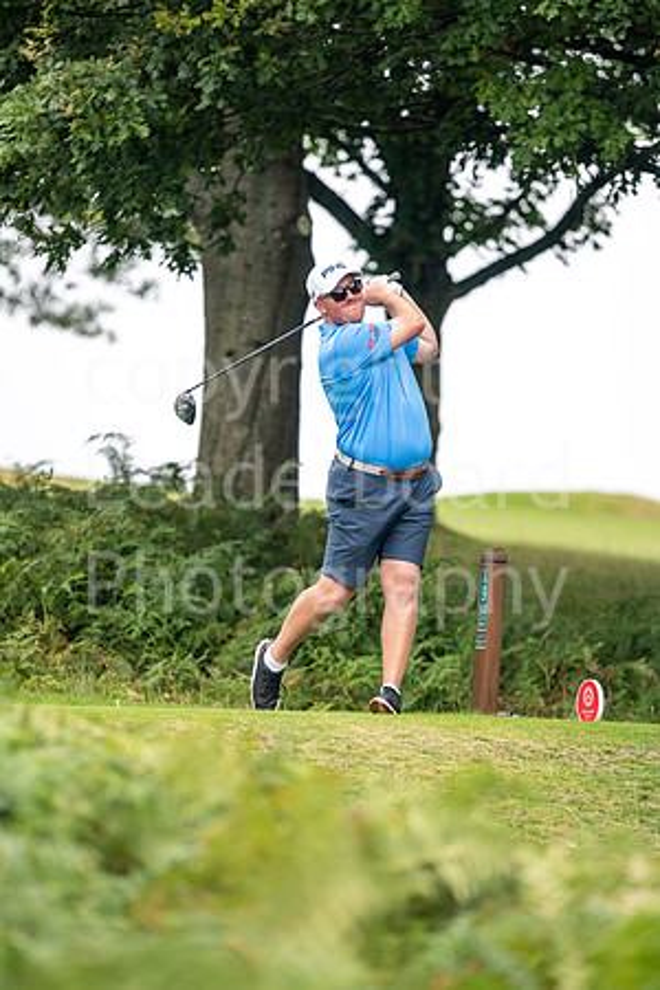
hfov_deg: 4.6
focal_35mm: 300
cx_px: 330
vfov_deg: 6.9
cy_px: 495
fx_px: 8249
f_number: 5
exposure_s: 1/320
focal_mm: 300
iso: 160
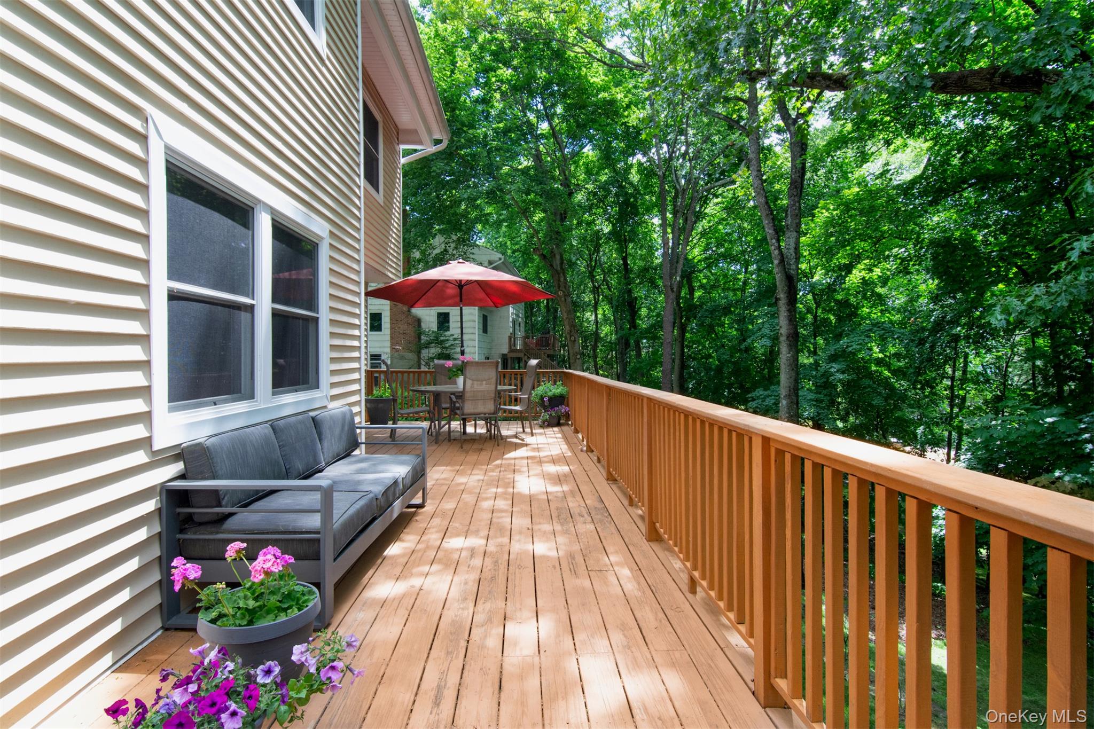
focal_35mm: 16
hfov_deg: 95.0
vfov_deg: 72.0
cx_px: 547
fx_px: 501
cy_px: 364
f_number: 10
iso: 640
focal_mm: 11
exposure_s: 1/125
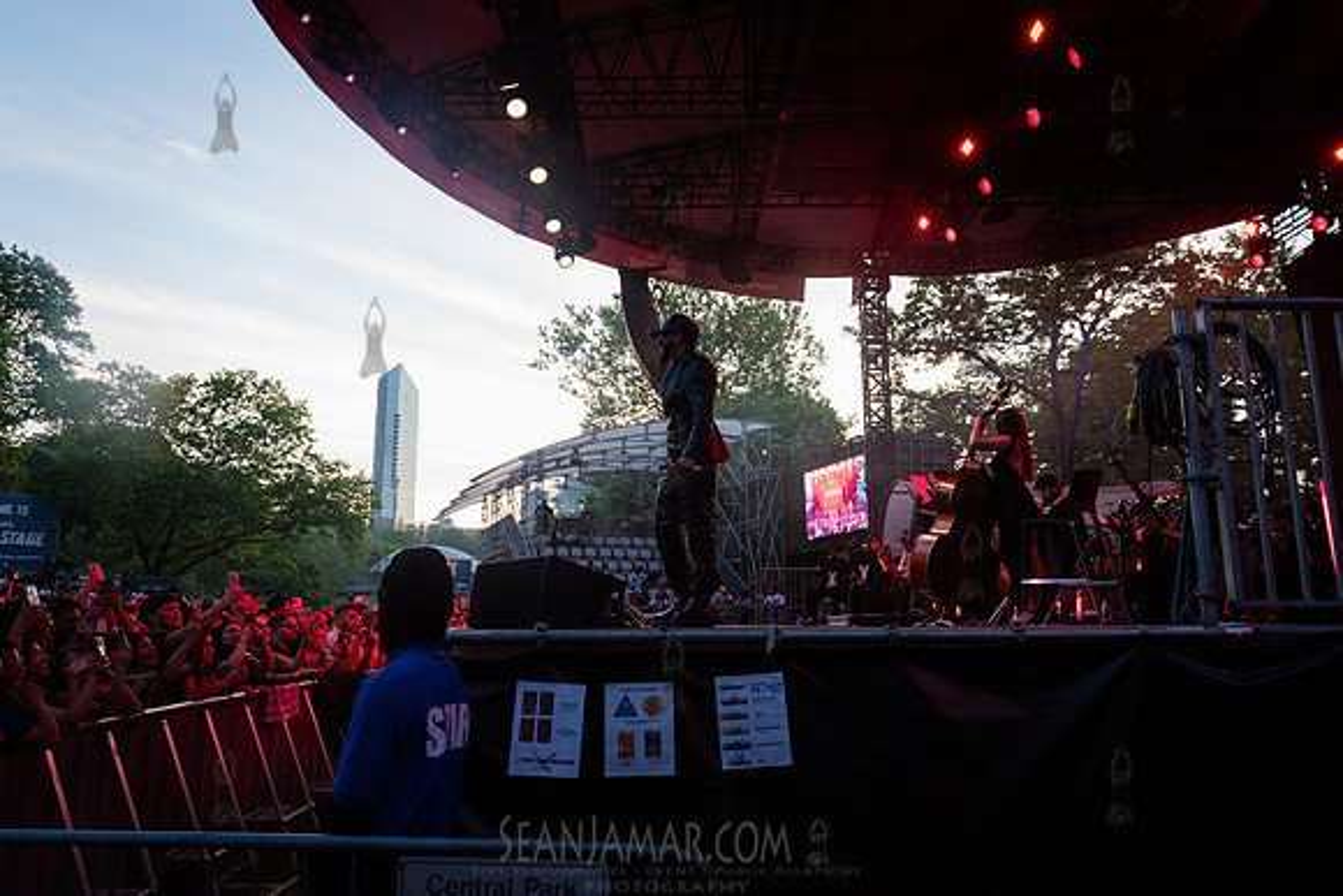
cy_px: 448
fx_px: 933
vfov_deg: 51.3
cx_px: 672
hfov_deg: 71.5
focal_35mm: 25
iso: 2500
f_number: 5.6
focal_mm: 24
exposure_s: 1/500
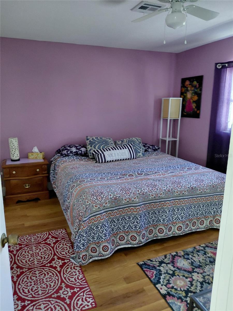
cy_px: 156
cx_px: 116
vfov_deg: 69.4
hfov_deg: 54.9
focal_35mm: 25
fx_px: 224
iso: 500
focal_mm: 4.69
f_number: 1.8
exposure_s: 1/24
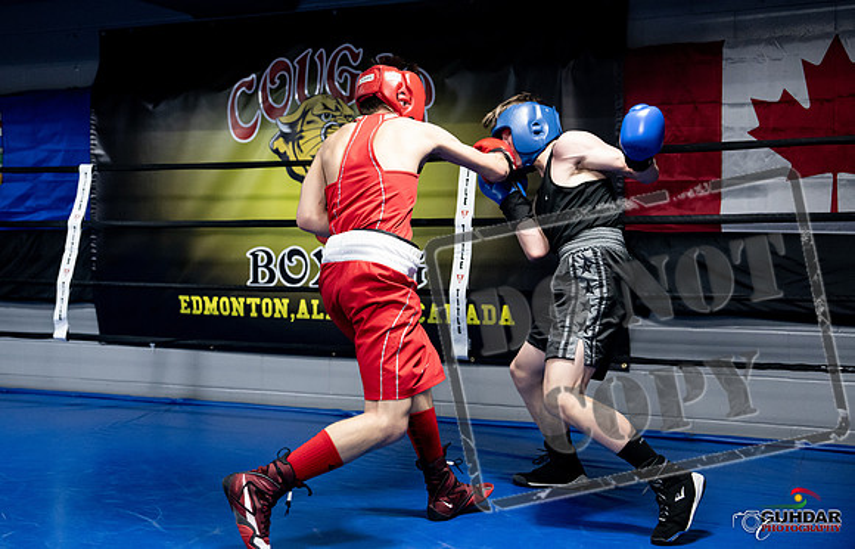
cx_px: 340
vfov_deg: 25.6
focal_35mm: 51
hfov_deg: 39.0
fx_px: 1201
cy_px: 206
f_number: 2.8
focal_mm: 42
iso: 8000
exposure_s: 1/1000
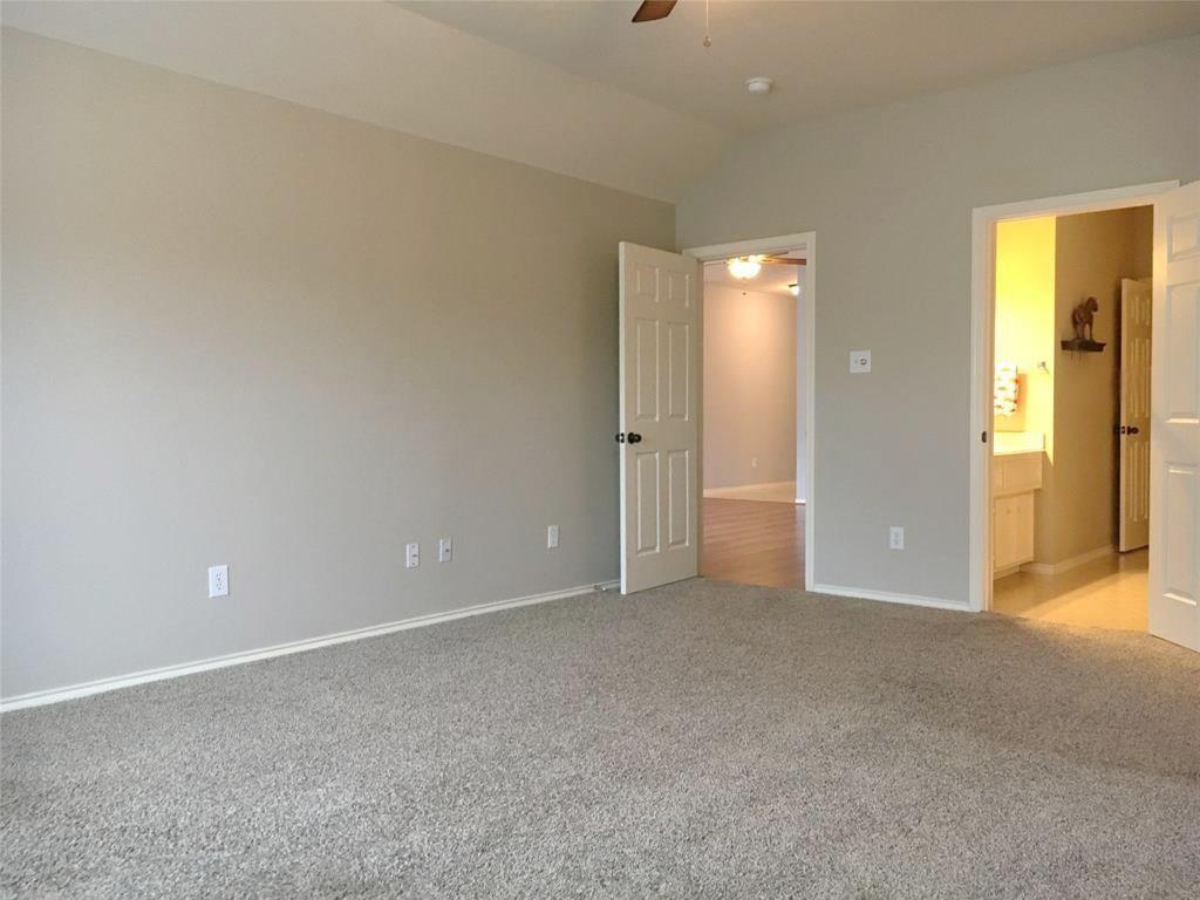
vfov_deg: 48.2
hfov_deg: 61.7
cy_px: 450
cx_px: 600
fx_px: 1005
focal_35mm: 29
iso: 200
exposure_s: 1/30
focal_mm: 4.2
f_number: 2.2
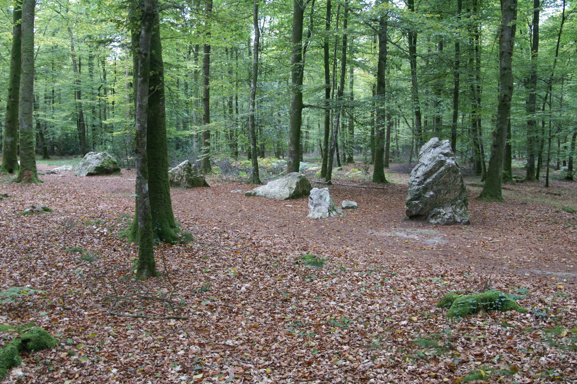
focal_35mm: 33
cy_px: 192
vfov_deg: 39.9
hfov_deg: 57.3
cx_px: 288
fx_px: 528
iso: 400
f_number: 6.3
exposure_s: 1/50
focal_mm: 22
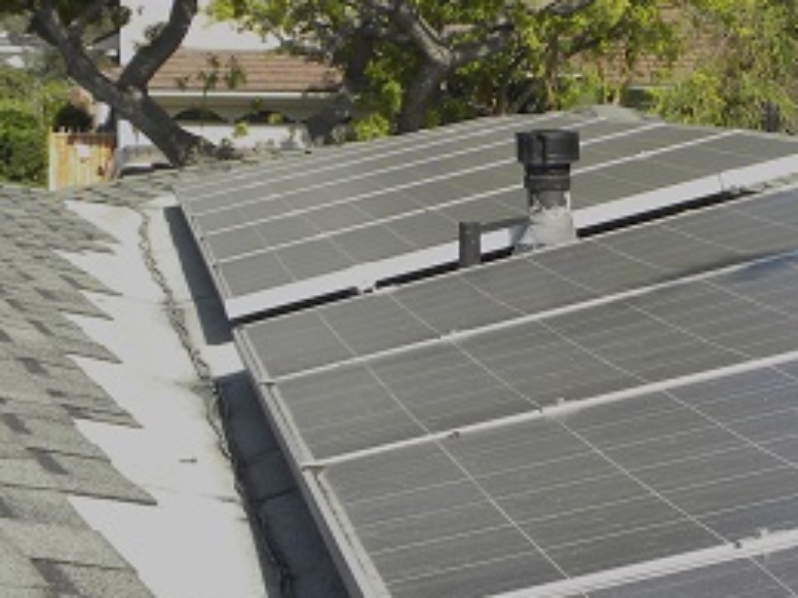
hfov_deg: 23.3
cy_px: 77
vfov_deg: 18.2
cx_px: 813
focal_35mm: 80
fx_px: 1843
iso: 64
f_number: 5
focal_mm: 6.6
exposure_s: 1/222
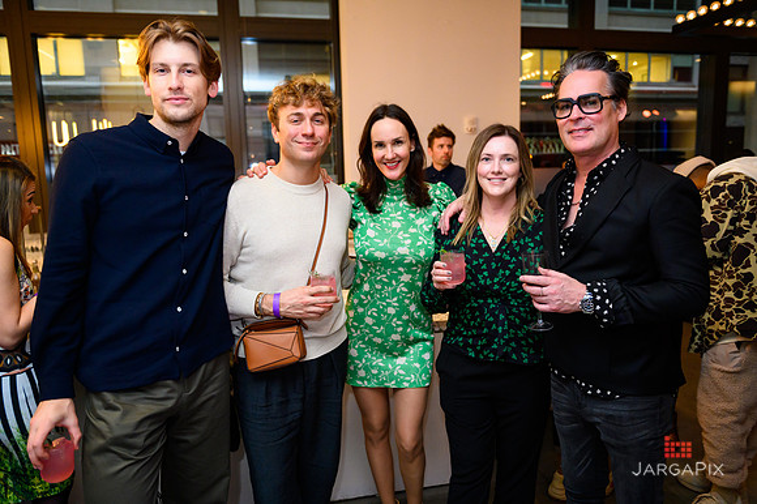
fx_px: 546
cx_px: 378
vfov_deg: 49.5
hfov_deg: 69.4
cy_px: 252
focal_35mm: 26
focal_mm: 26
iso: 1600
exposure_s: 1/160
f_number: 3.2
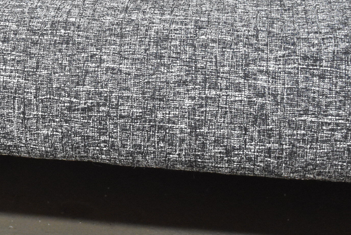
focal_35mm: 131
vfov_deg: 10.5
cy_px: 61
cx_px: -11
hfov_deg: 15.3
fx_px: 1278
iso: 3200
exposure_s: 1/60
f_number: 4.8
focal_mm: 40
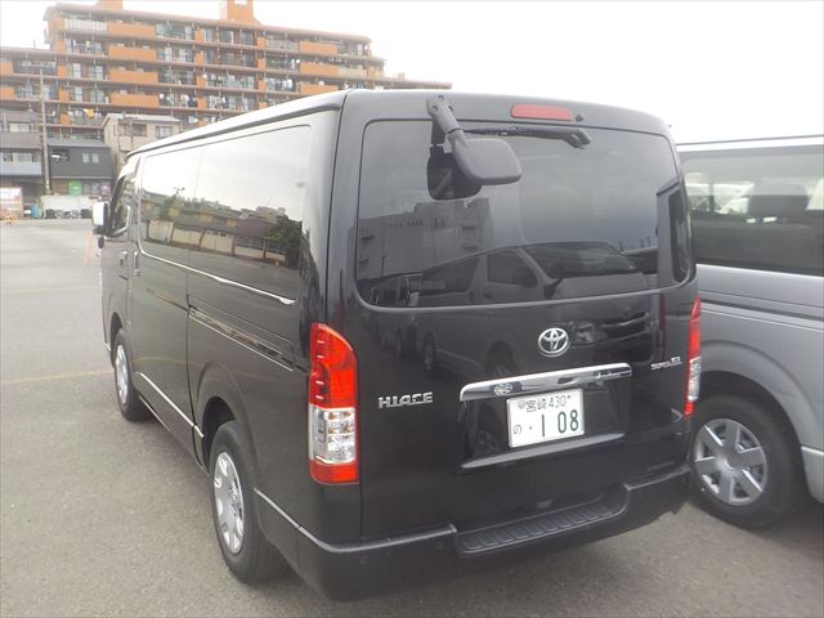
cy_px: 309
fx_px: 714
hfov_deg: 60.0
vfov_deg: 46.8
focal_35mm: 30
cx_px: 412
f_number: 3.3
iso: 125
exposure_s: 1/250
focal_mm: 4.1
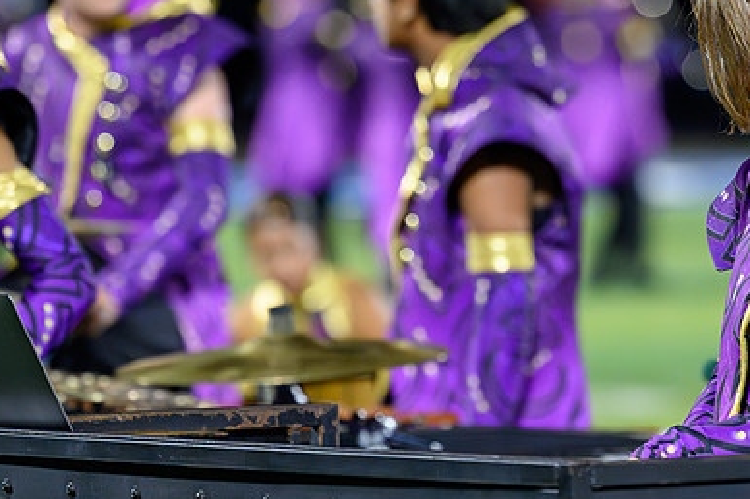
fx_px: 10886
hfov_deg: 3.9
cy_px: 162
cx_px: 485
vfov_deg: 2.6
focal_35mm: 523
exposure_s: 1/500
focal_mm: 350
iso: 12800
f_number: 5.6
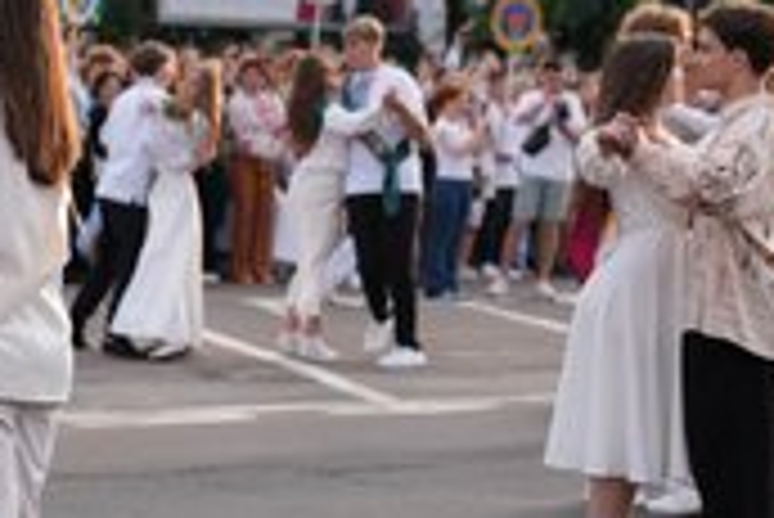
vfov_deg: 8.4
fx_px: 3507
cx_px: -68
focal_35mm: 163
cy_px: 236
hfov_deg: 12.4
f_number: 4
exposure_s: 1/160
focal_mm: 70
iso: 100
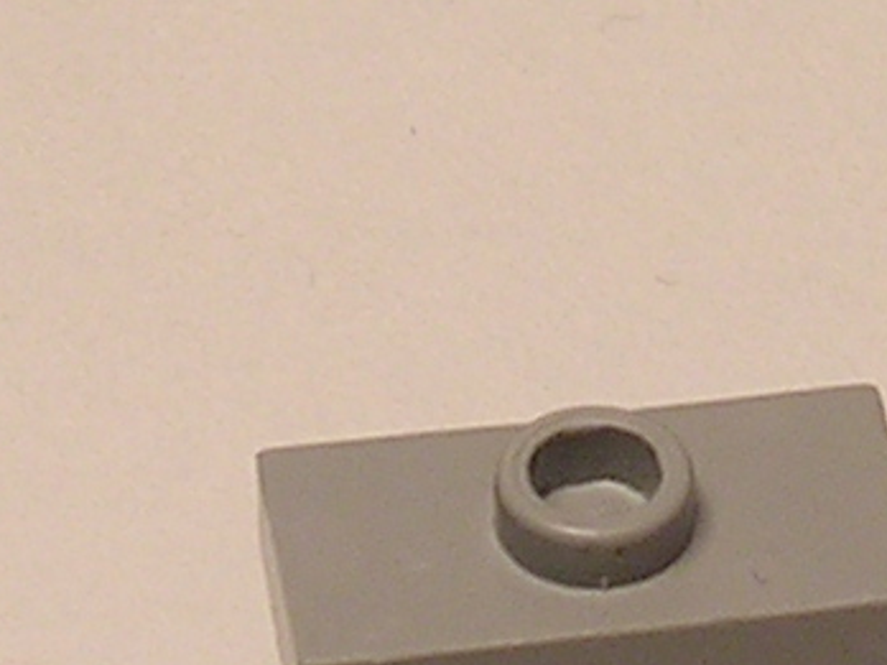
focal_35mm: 288
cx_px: 658
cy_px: 59
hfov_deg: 6.9
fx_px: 7380
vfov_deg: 5.2
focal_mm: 7.5
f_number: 3.1
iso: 100
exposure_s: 1/61.6
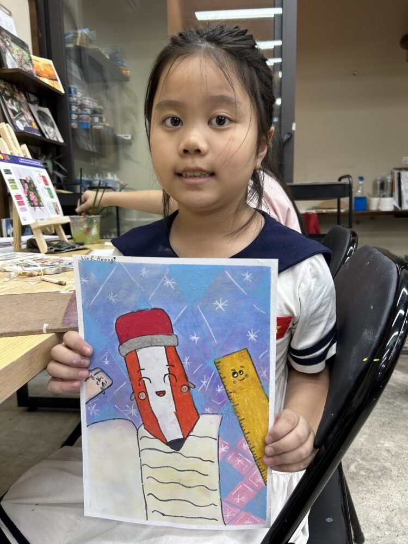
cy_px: 272
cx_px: 204
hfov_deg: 53.1
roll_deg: +1.2
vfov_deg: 67.3
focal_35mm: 26
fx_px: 409
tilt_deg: -11.0
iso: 80
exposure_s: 1/121
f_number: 1.5
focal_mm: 5.7
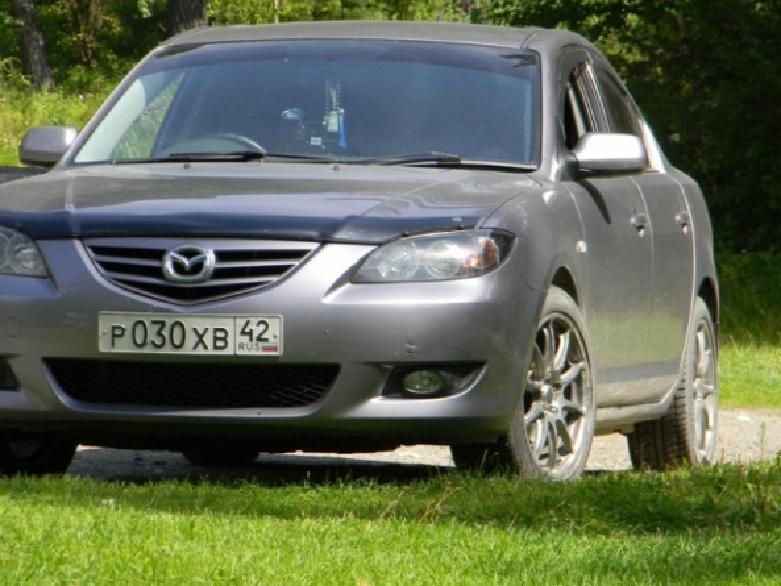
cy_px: 328
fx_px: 5348
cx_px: 340
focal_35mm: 237
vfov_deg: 6.3
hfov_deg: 8.4
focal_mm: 33.1
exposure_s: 1/195
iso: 80
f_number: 5.2
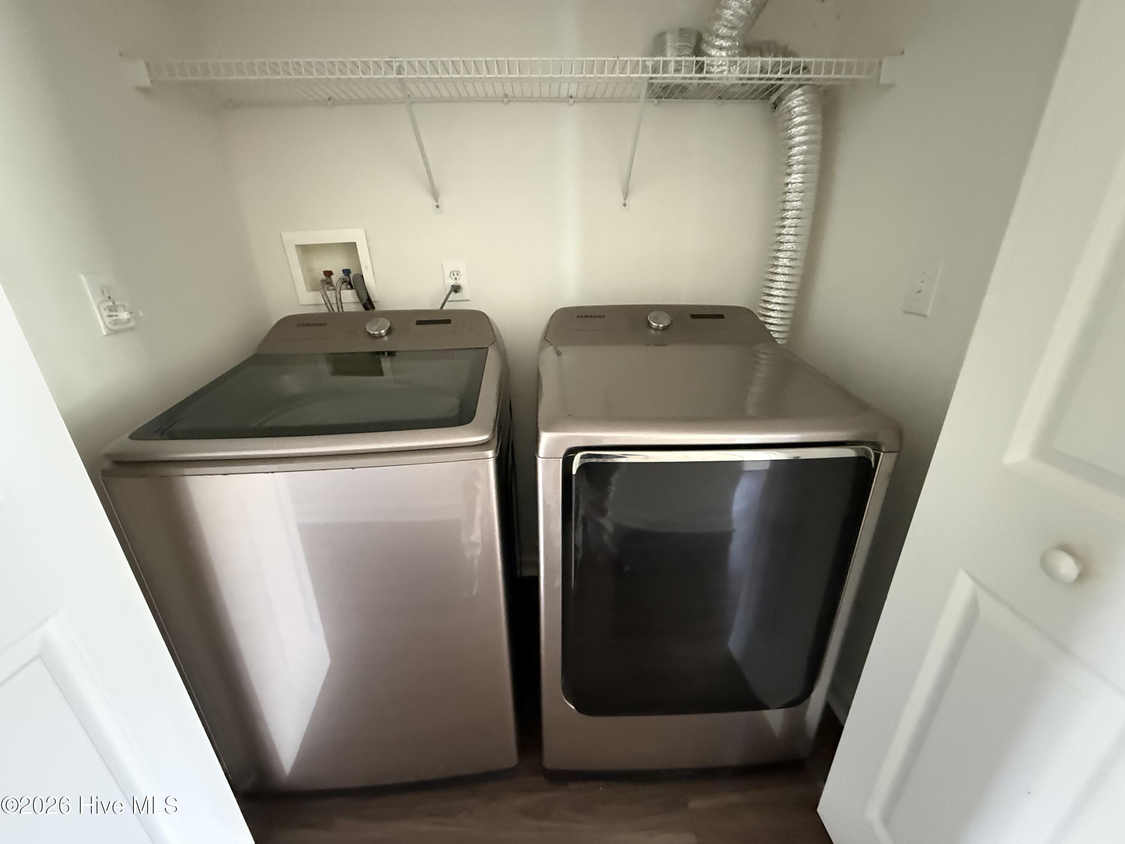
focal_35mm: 14
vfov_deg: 85.7
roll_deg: +2.5
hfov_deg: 102.1
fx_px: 455
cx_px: 562
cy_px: 422
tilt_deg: -20.1
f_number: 2.2
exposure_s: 1/43
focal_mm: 2.22
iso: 1600
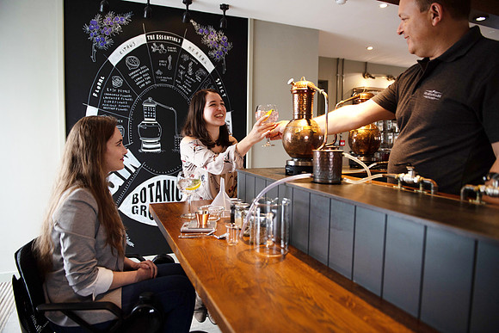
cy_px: 166
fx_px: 333
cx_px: 250
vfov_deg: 53.2
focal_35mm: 24
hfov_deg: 73.7
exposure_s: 1/250
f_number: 2.8
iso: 400
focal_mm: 24
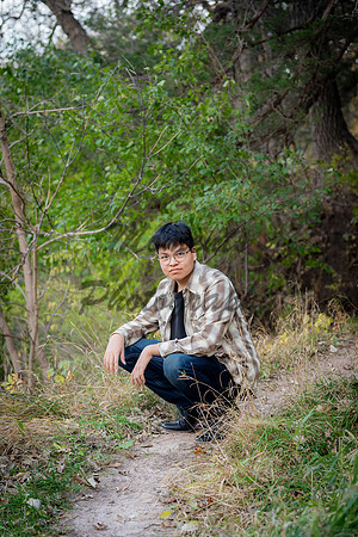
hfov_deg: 16.1
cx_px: 179
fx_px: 1268
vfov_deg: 23.9
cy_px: 268
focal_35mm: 85
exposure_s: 1/125
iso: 200
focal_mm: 85
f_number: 3.5
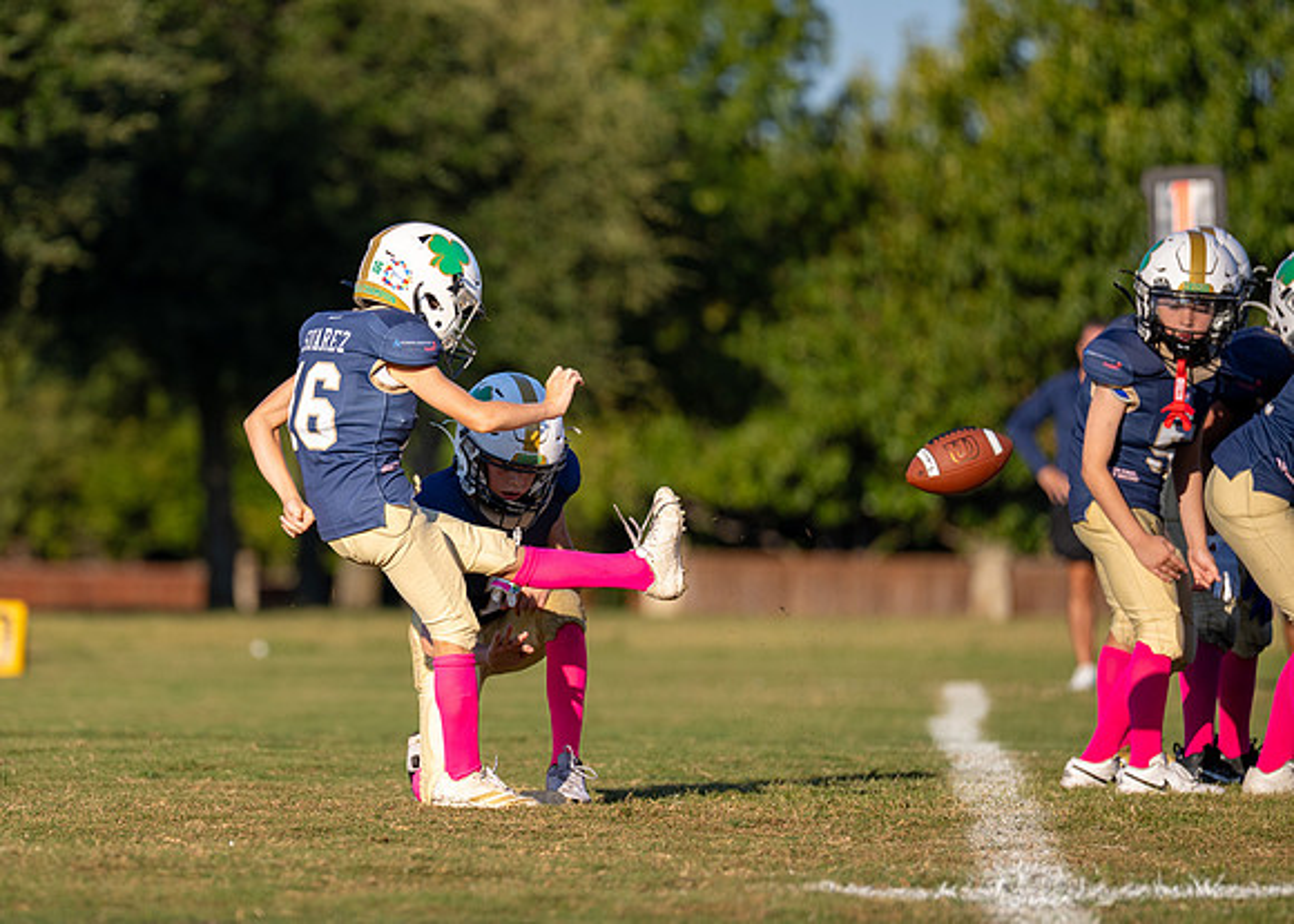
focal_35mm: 295
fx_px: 10847
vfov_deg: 4.9
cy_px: 512
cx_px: 320
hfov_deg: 6.8
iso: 200
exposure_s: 1/2500
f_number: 2.8
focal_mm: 200
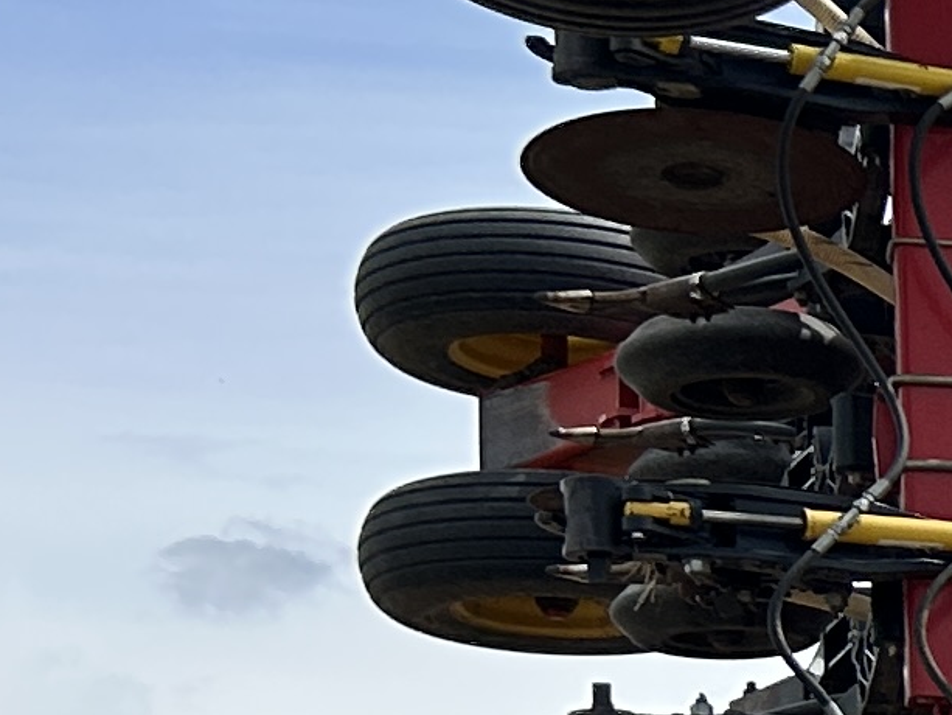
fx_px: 4704
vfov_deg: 8.4
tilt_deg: +3.1
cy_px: 1231
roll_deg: +2.9
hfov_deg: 9.4
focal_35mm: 171
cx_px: 2716
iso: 50
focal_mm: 5.7
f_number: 1.5
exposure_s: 1/5319
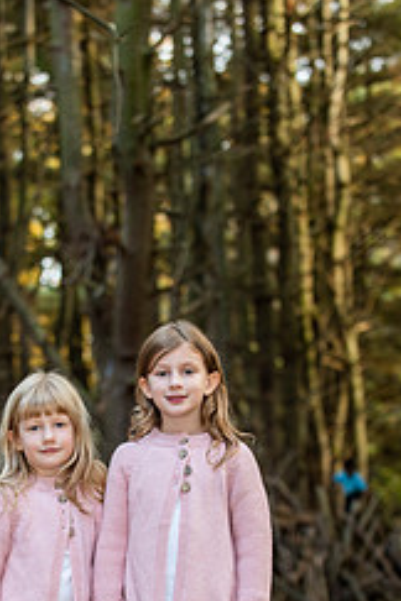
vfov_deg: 13.8
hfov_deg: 9.3
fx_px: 2473
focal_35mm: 148
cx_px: 106
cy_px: 416
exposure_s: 1/80
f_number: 3.5
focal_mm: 80
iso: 250
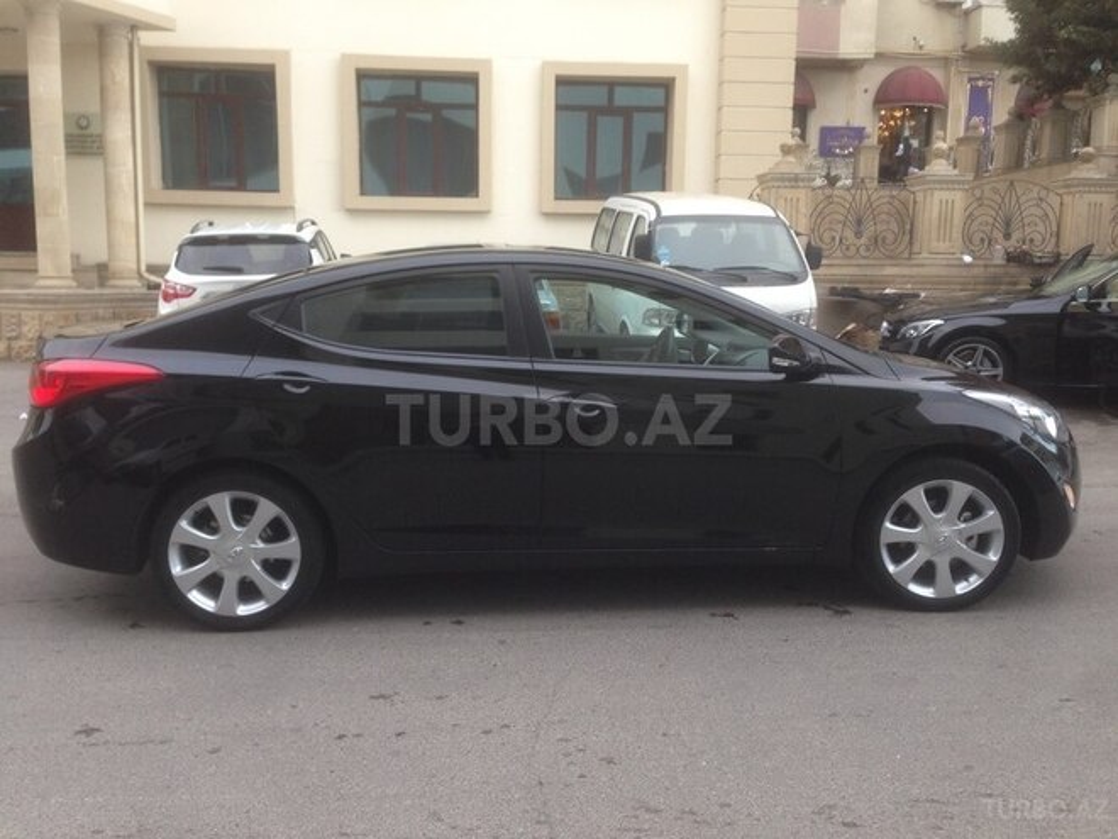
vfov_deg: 42.9
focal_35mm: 33
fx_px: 1066
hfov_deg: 55.4
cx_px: 559
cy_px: 420
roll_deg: -2.3
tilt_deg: -9.4
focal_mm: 4.12
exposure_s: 1/40
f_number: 2.4
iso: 64
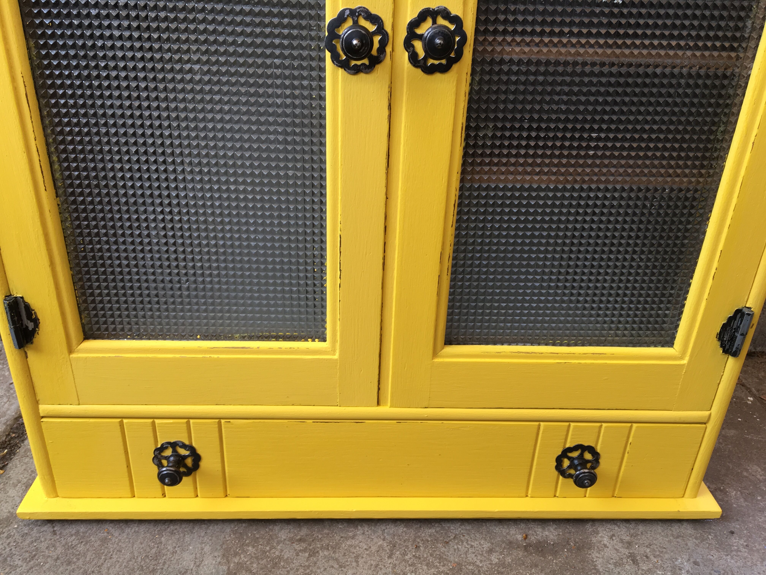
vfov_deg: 48.2
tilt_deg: -24.5
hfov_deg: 61.7
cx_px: 383
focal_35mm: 29
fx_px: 642
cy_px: 288
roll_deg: -0.4
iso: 25
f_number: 2.2
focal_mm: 4.15
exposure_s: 1/50
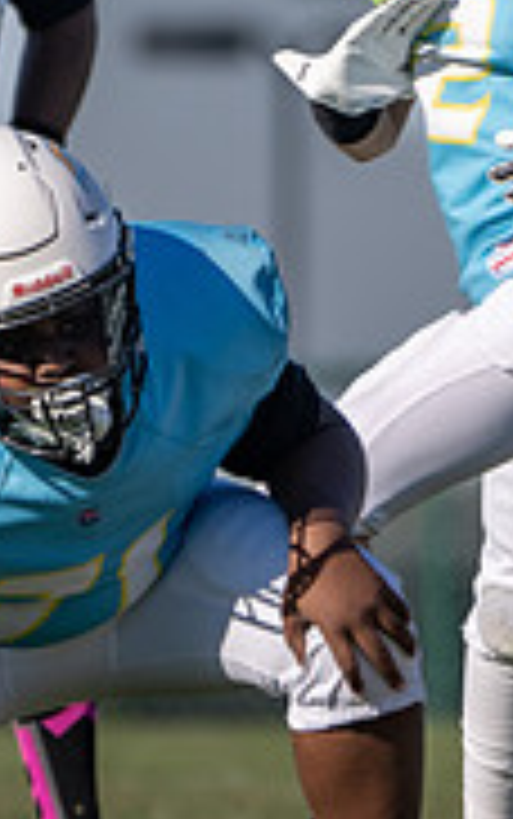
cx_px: 641
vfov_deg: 1.2
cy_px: 133
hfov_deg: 0.7
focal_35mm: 1811
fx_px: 40447
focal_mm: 400
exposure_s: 1/1000
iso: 125
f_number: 5.6
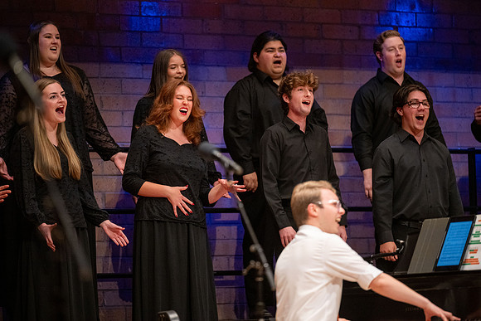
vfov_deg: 6.9
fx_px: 2673
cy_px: 160
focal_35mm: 200
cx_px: 240
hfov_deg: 10.3
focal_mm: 200
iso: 3200
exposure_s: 1/500
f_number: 2.8
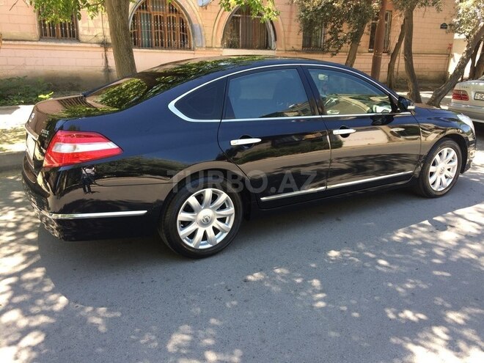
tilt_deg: -15.9
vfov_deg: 48.2
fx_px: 405
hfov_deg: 61.7
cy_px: 182
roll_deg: +0.2
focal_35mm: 29
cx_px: 242
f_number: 2.2
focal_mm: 4.15
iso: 32
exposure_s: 1/151
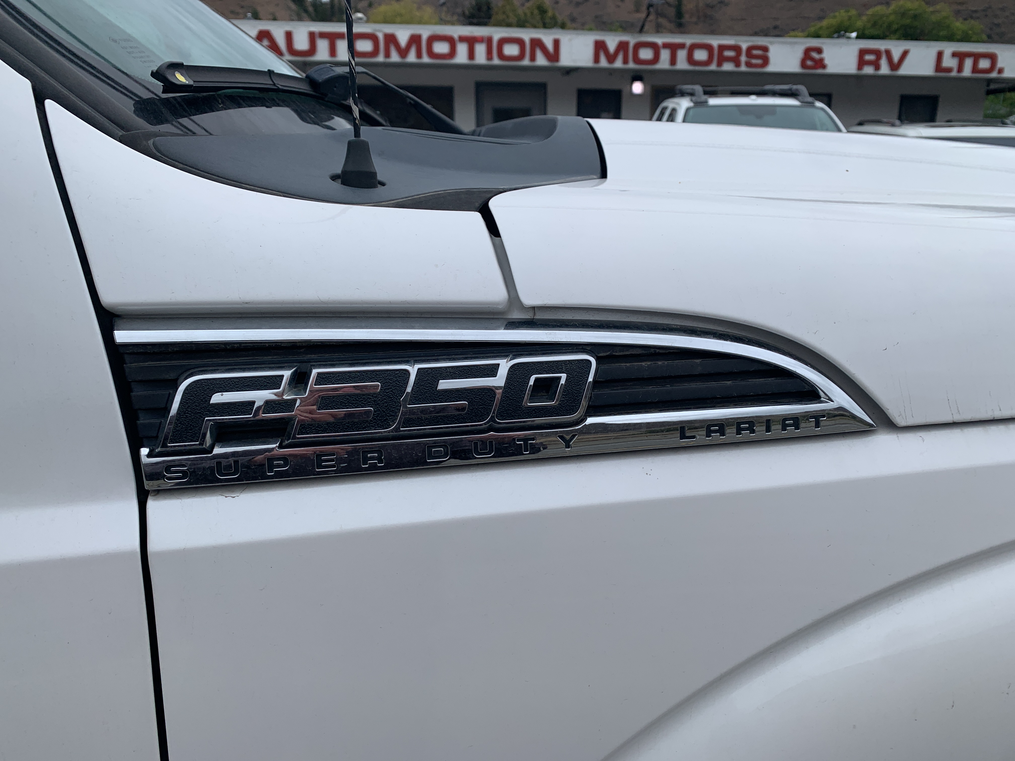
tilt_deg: -16.0
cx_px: 508
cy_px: 380
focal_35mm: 26
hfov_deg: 67.3
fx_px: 762
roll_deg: -0.1
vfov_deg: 53.1
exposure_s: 1/1406
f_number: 1.8
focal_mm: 4.25
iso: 25
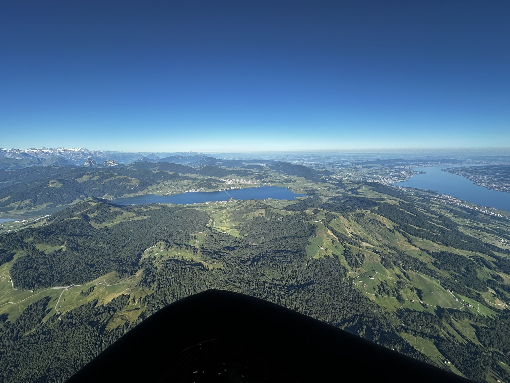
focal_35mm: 14
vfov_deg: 85.7
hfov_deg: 102.1
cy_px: 192
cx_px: 255
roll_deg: +1.5
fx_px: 206
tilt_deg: -11.5
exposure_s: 1/2353
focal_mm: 2.22
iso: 50
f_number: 2.2
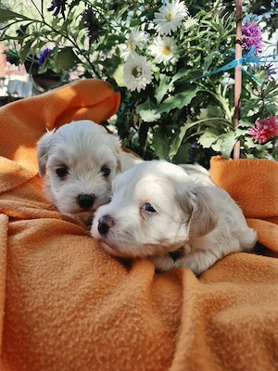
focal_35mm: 23
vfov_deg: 73.9
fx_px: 246
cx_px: 139
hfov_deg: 58.9
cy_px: 186
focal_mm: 5.4
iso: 25
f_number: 1.8
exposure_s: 1/303
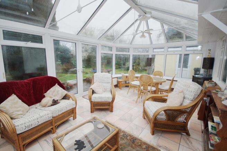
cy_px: 76
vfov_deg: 77.3
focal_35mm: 15
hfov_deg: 100.4
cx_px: 114
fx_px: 95
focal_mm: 10
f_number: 4
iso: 250
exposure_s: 1/160
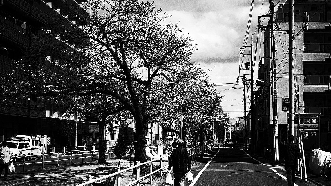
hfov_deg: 30.6
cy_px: 123
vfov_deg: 17.4
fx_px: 606
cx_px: 180
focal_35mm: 69
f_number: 5.6
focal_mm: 18.3
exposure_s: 1/1000
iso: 100
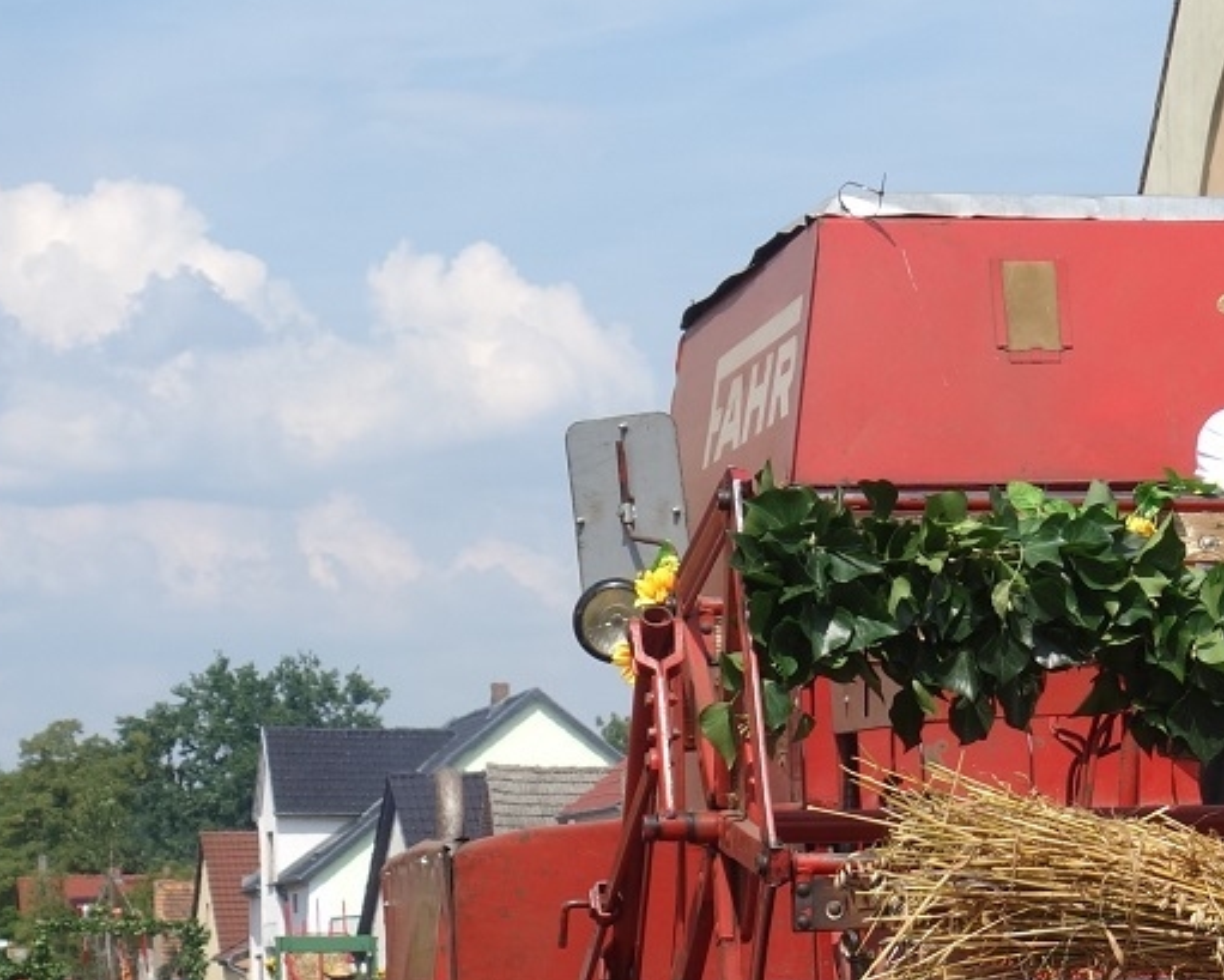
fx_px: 5326
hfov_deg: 12.6
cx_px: 1689
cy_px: 836
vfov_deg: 10.5
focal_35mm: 147
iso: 80
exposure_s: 1/320
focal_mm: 18.66
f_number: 5.6
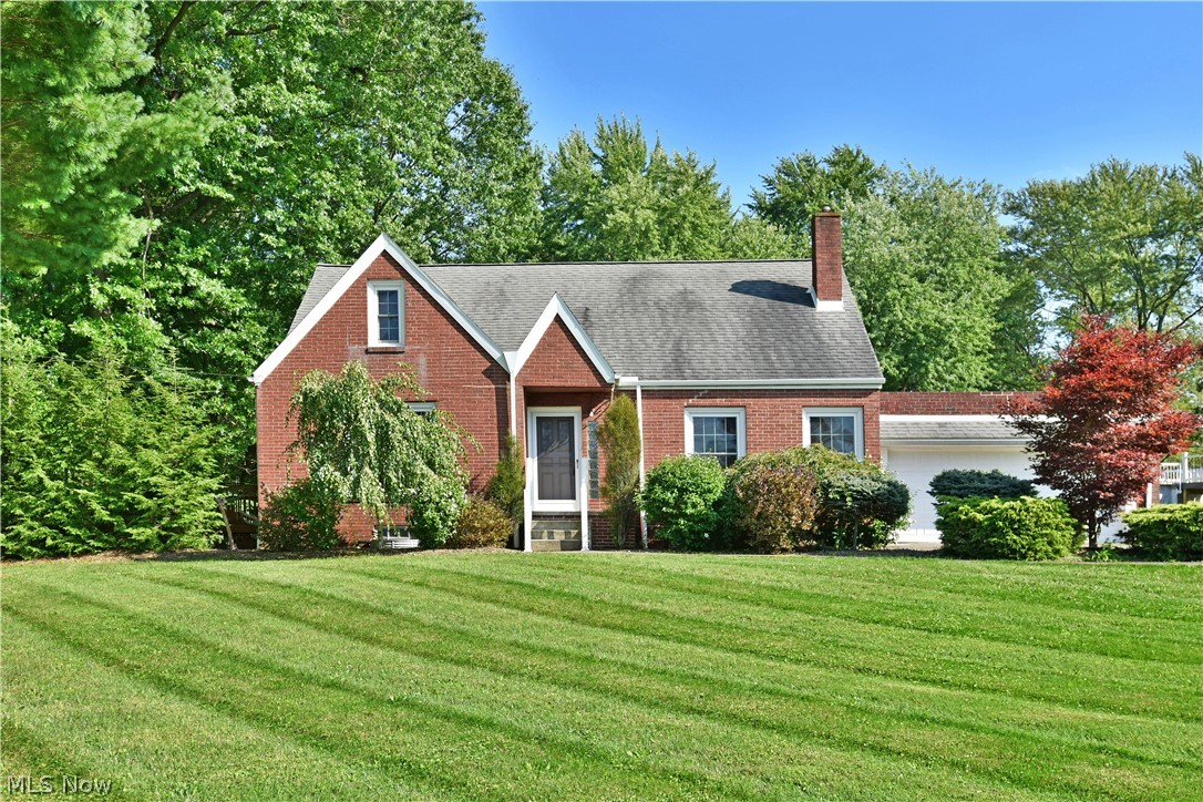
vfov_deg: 43.6
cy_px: 401
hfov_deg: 61.9
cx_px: 602
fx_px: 1002
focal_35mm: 30
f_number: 4.5
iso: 200
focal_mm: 20
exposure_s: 1/500
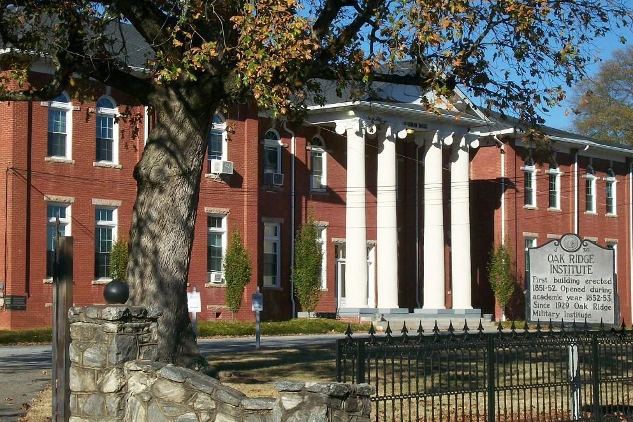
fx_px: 1600
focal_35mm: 91
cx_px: 315
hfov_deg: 22.4
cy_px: 214
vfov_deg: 15.0
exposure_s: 1/309
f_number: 7.6
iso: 80
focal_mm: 14.3
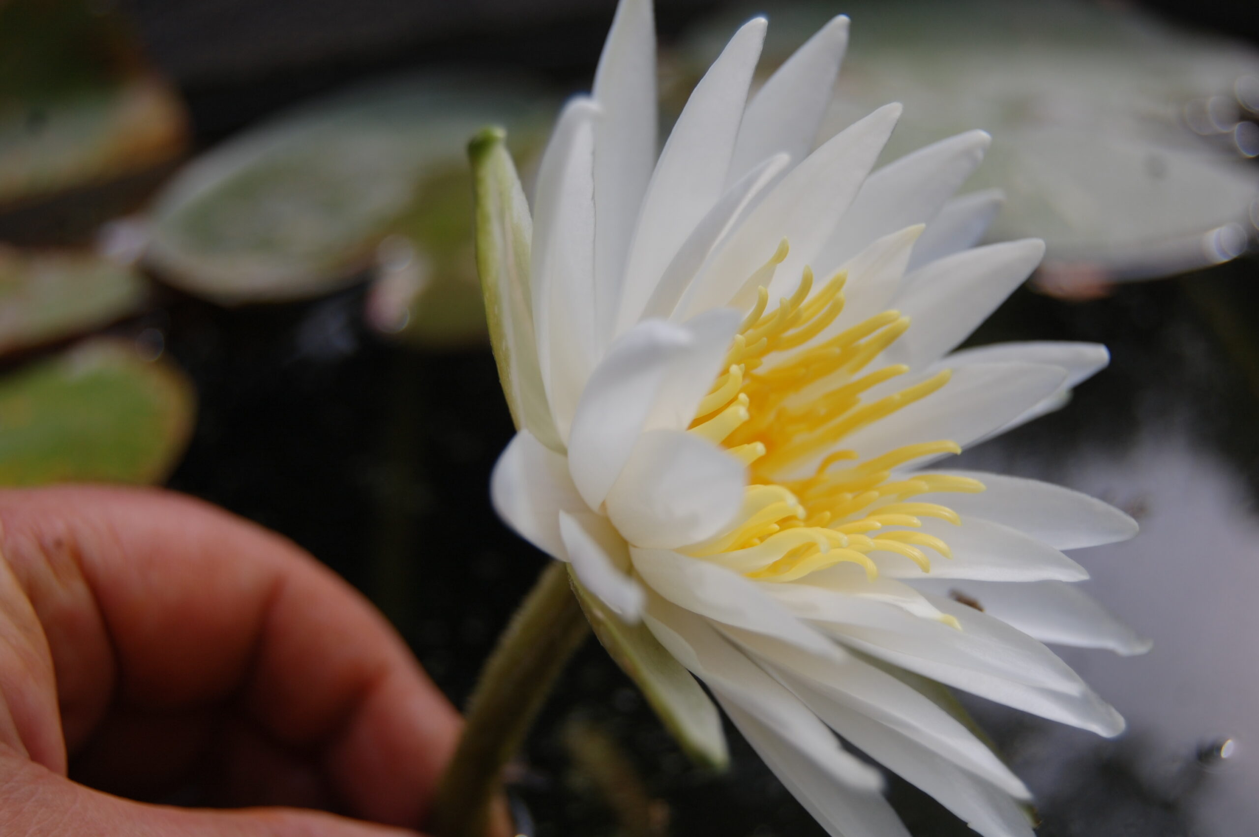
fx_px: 1625
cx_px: 630
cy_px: 418
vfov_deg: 28.9
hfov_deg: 42.4
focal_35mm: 46
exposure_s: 1/1000
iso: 200
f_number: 4.5
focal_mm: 31
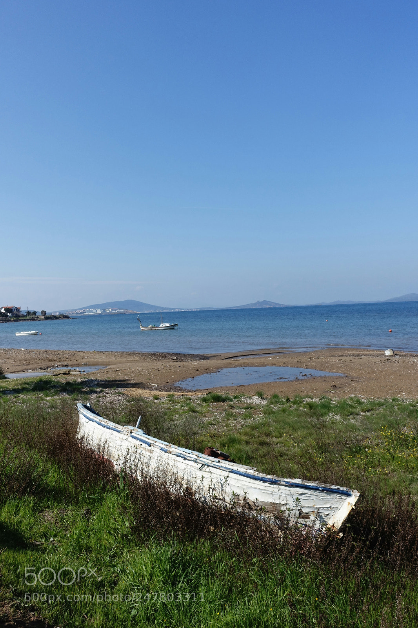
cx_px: 209
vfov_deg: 58.7
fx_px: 558
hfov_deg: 41.1
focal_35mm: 32
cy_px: 314
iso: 125
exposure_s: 1/800
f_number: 5.6
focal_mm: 11.69
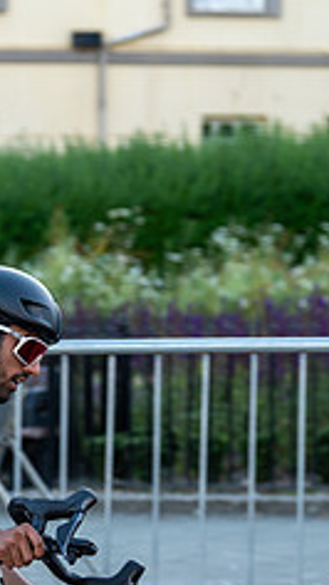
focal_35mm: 180
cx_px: -143
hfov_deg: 6.7
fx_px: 2788
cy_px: 447
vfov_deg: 11.9
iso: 500
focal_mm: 70
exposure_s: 1/800
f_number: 3.2
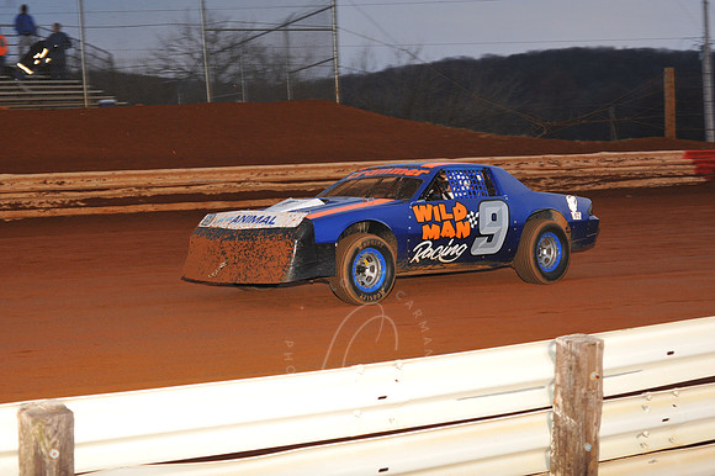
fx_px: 1588
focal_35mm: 80
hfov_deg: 25.4
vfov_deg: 17.0
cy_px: 238
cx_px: 358
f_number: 7.1
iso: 1250
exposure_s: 1/320
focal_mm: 80
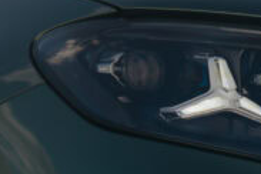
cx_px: 579
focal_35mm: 252
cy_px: 265
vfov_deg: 5.4
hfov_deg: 7.7
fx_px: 1827
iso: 100
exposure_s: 1/500
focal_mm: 45
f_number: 4.5
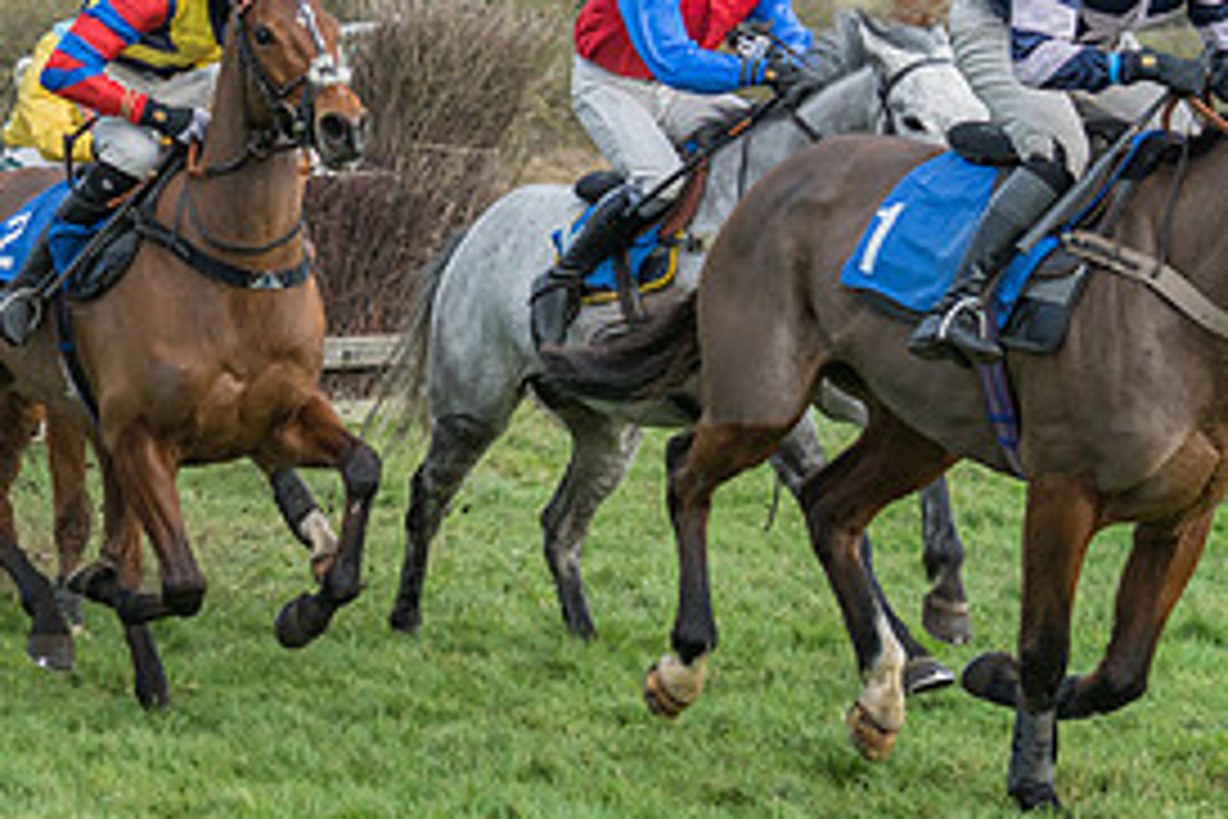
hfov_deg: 12.5
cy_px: 235
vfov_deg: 8.4
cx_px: 175
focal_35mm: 164
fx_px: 5594
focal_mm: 70
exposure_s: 1/1000
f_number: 4
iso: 800
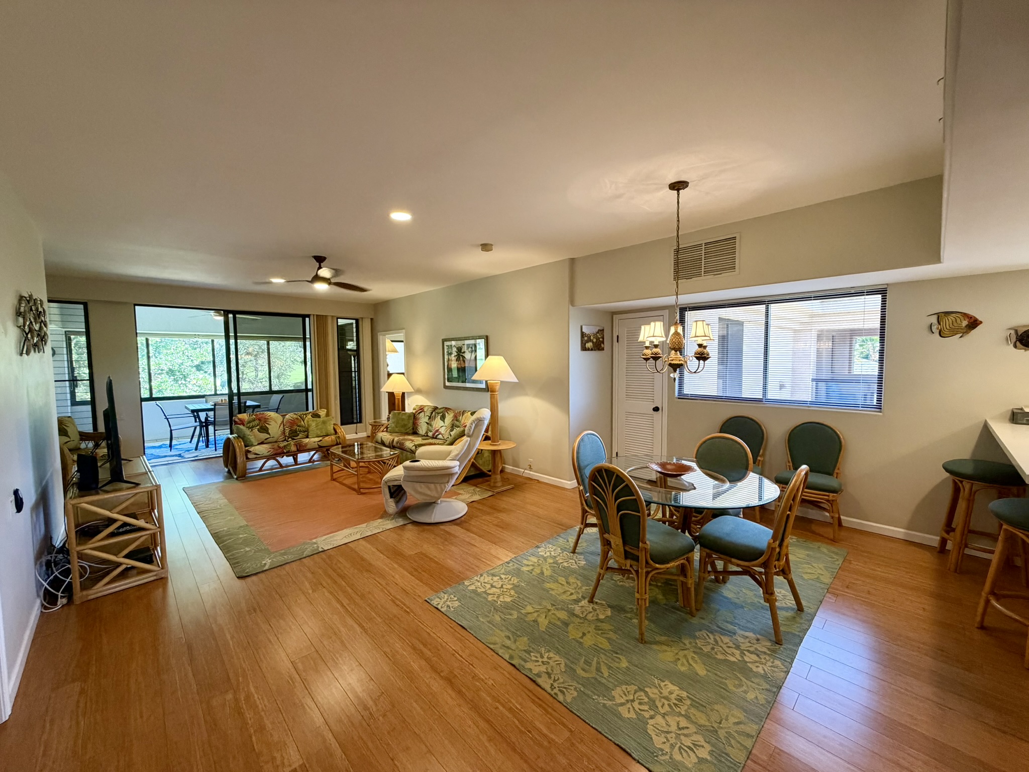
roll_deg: +0.6
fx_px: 416
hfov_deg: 102.1
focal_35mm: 14
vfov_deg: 85.7
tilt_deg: -3.6
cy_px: 386
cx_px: 514
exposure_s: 1/60
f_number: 2.2
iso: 250
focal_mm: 2.22
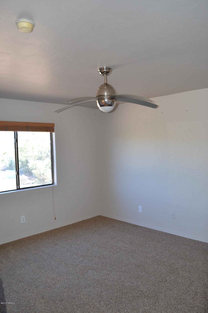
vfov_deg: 67.4
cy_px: 156
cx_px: 104
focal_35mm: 27
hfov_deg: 47.9
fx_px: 234
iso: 720
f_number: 3.5
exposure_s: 1/60
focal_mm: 18
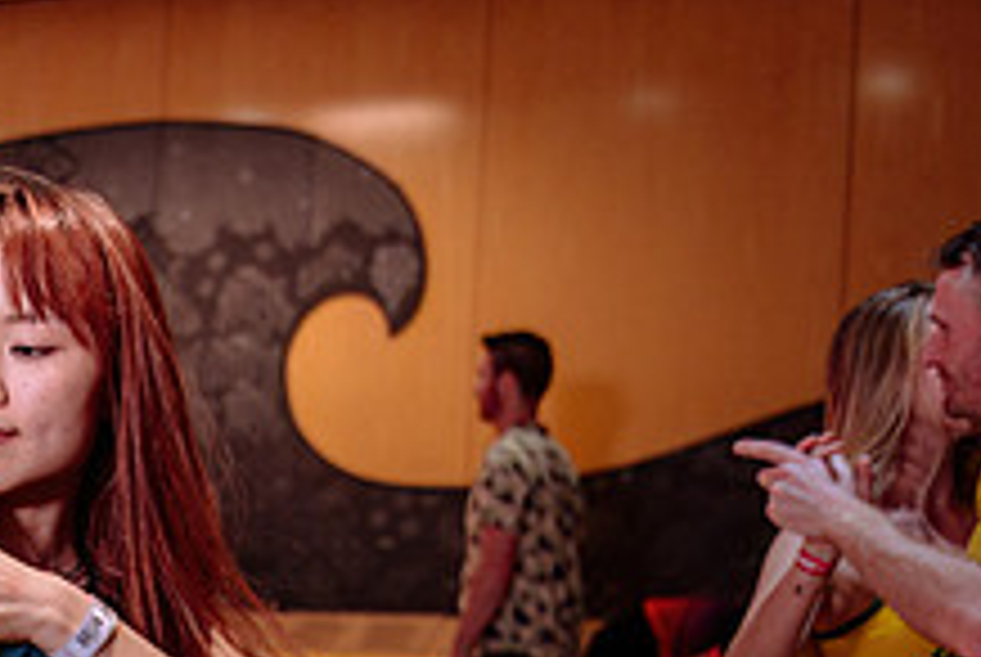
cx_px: -460
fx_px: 3302
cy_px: 658
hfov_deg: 15.6
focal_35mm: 121
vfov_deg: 11.3
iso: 400
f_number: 3.2
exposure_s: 1/100
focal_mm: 38
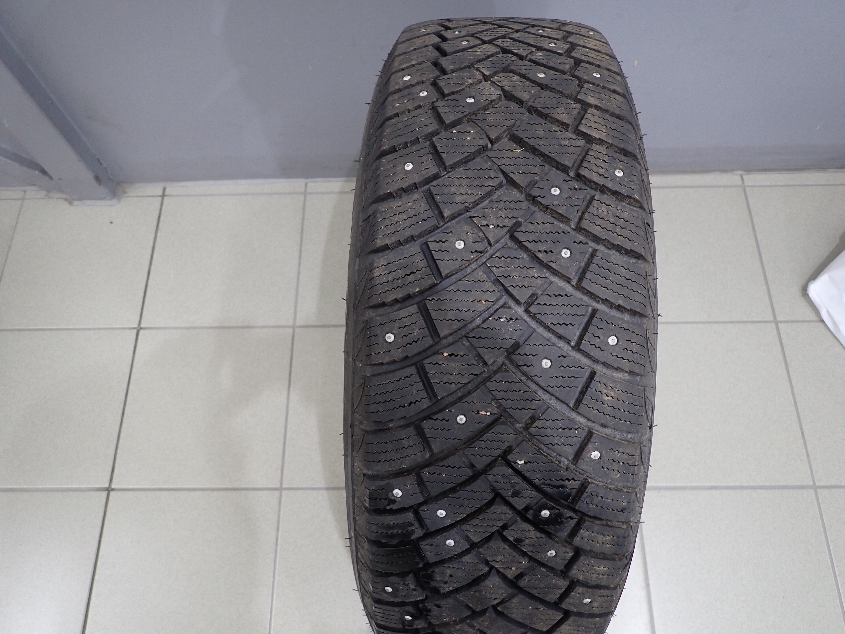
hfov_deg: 69.4
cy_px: 317
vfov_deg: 54.9
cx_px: 422
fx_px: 610
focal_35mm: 25
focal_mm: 4.5
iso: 200
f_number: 2
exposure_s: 1/50
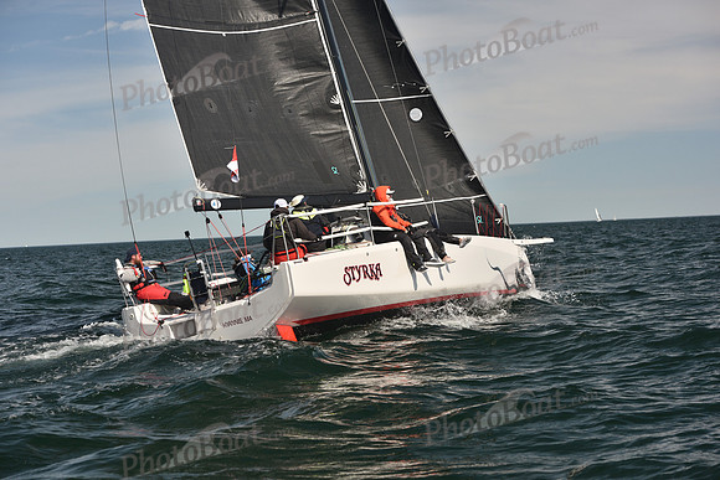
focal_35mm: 78
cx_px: 360
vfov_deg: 17.5
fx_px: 1560
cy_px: 240
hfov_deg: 26.0
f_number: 5.6
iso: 250
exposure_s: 1/640
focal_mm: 78
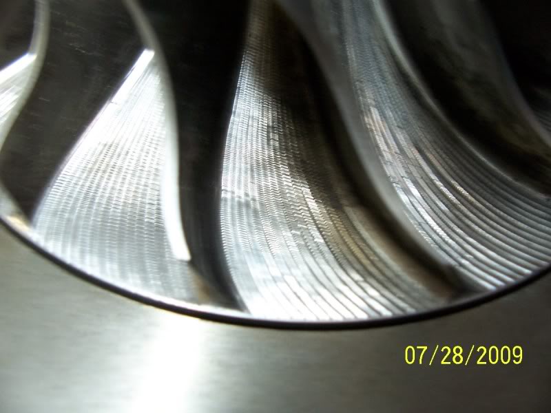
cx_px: 276
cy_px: 206
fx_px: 557
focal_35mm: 35
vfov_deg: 40.7
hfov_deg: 52.6
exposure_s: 1/8
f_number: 2.8
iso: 140
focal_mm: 6
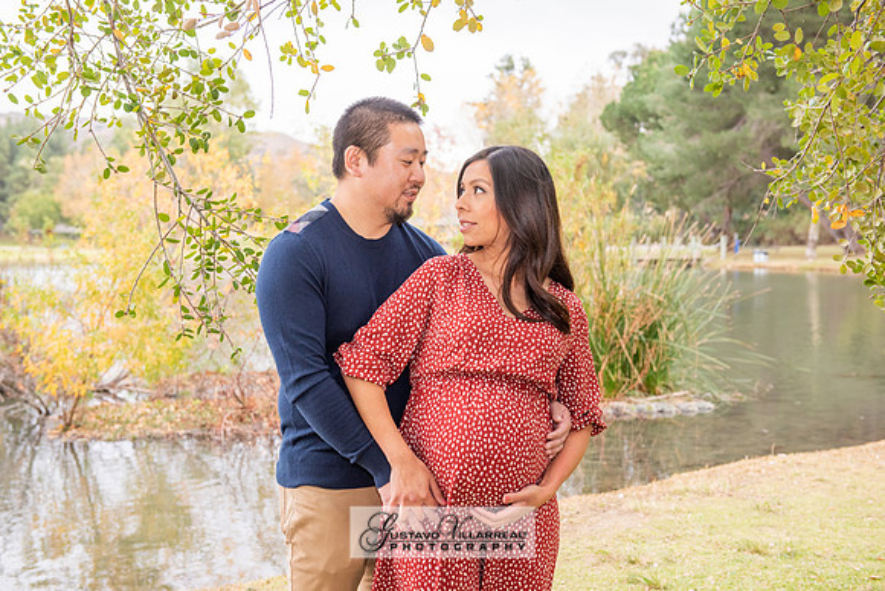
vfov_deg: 27.0
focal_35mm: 50
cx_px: 442
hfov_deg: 39.6
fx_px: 1229
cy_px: 296
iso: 800
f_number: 5
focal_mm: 50
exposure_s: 1/125
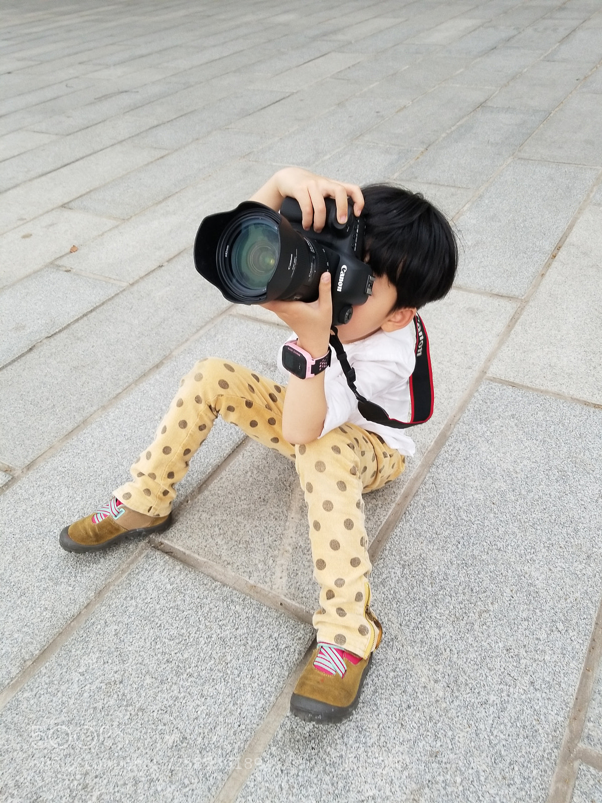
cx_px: 301
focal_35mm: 26
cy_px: 402
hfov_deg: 53.1
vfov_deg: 67.3
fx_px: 603
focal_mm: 4.25
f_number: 1.7
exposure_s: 1/50
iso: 100
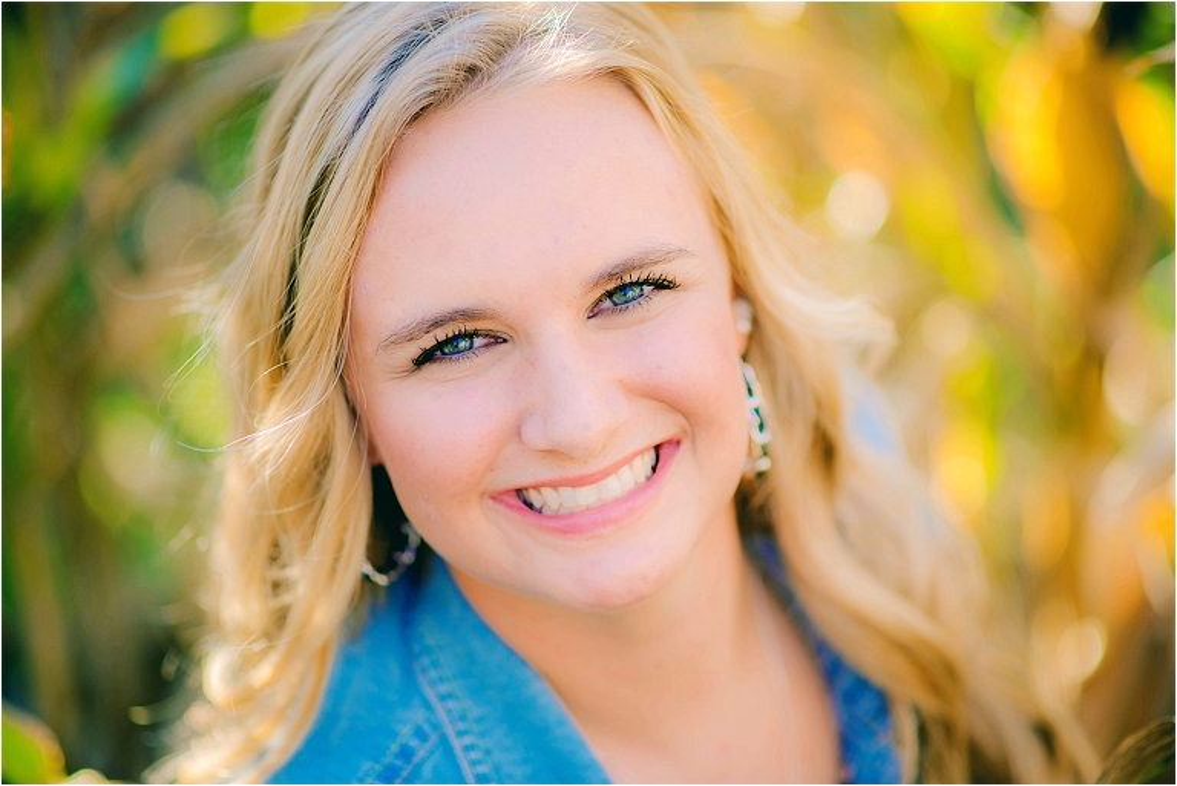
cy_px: 393
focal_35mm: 85
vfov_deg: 16.1
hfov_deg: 23.9
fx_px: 2780
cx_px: 588
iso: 200
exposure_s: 1/500
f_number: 2
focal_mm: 85
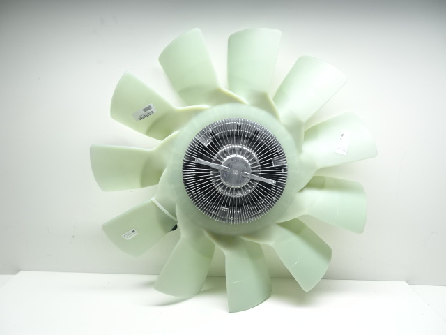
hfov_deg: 71.6
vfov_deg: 56.8
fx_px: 309
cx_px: 223
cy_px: 168
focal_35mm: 24
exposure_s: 1/30
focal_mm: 4.1
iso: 80
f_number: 3.5
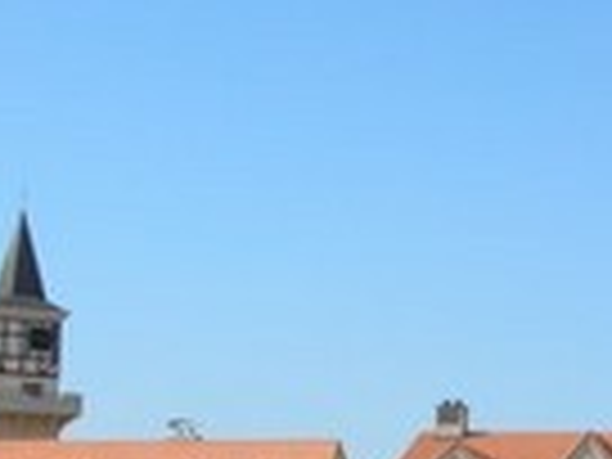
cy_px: 706
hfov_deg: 16.5
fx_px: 2051
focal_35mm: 116
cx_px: 652
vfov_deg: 12.1
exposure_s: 1/260
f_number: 5.6
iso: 50
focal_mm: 5.8
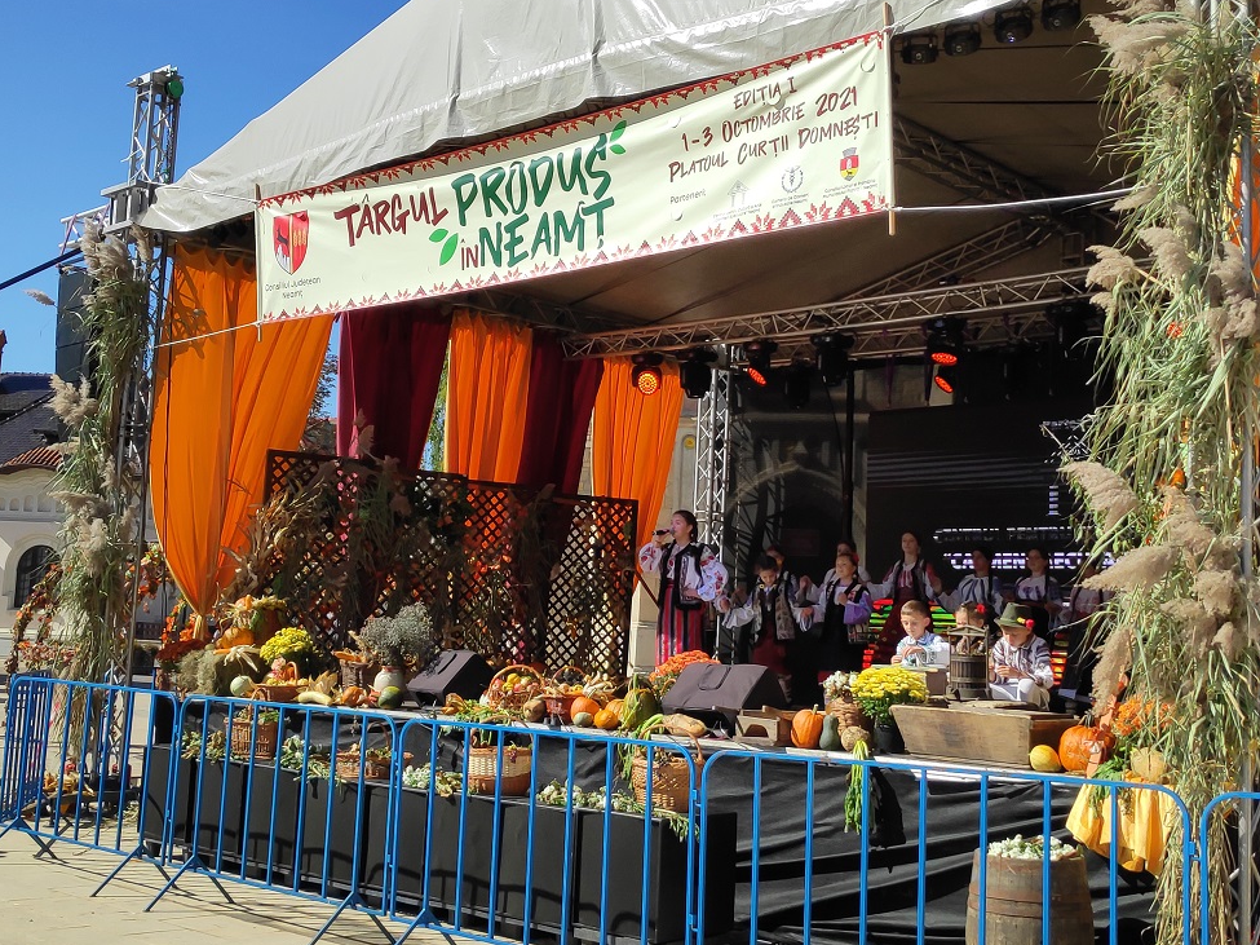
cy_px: 477
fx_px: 764
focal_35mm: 21
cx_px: 635
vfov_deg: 63.4
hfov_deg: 79.0
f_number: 1.9
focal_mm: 3.94
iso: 100
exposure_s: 1/3380
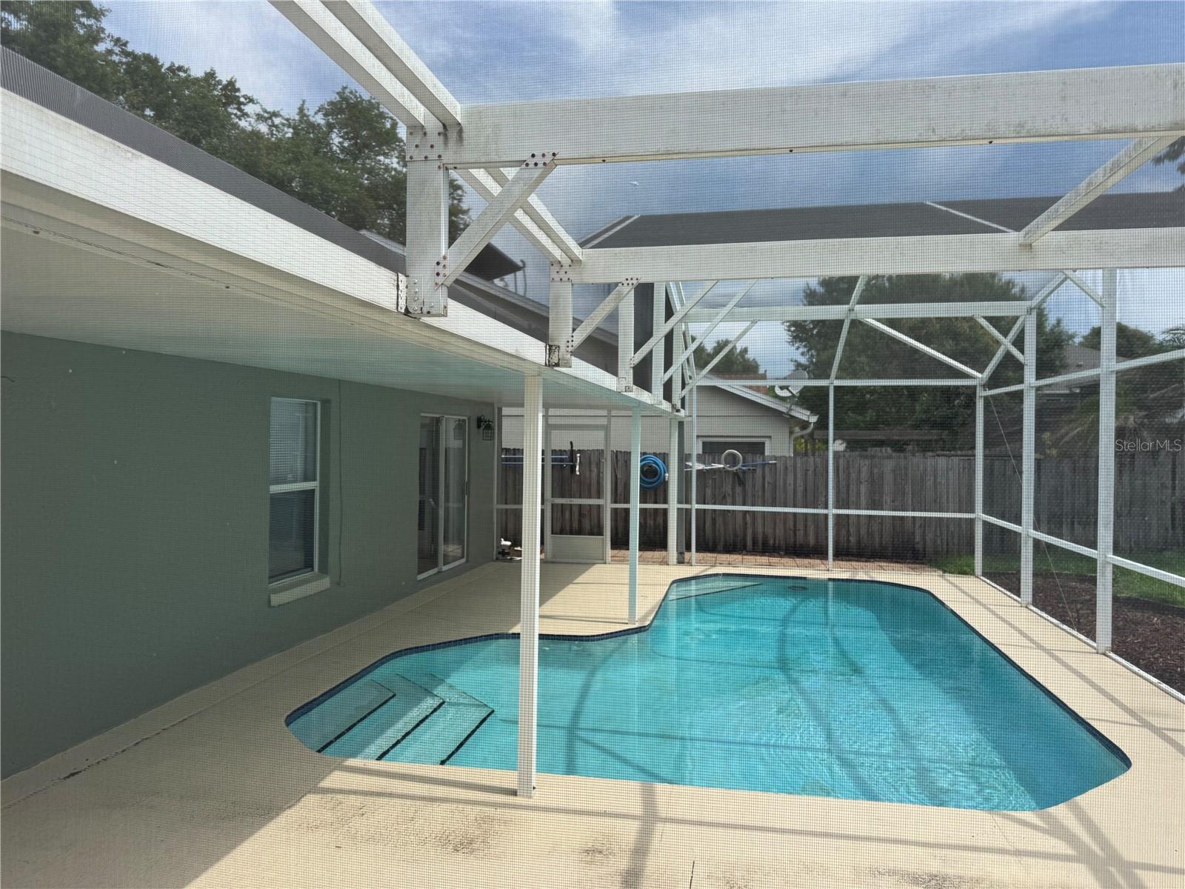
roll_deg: -0.8
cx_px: 592
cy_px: 444
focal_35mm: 24
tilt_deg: -0.7
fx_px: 822
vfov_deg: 56.8
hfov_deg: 71.6
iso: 80
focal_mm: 6.76
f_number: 1.78
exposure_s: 1/2105
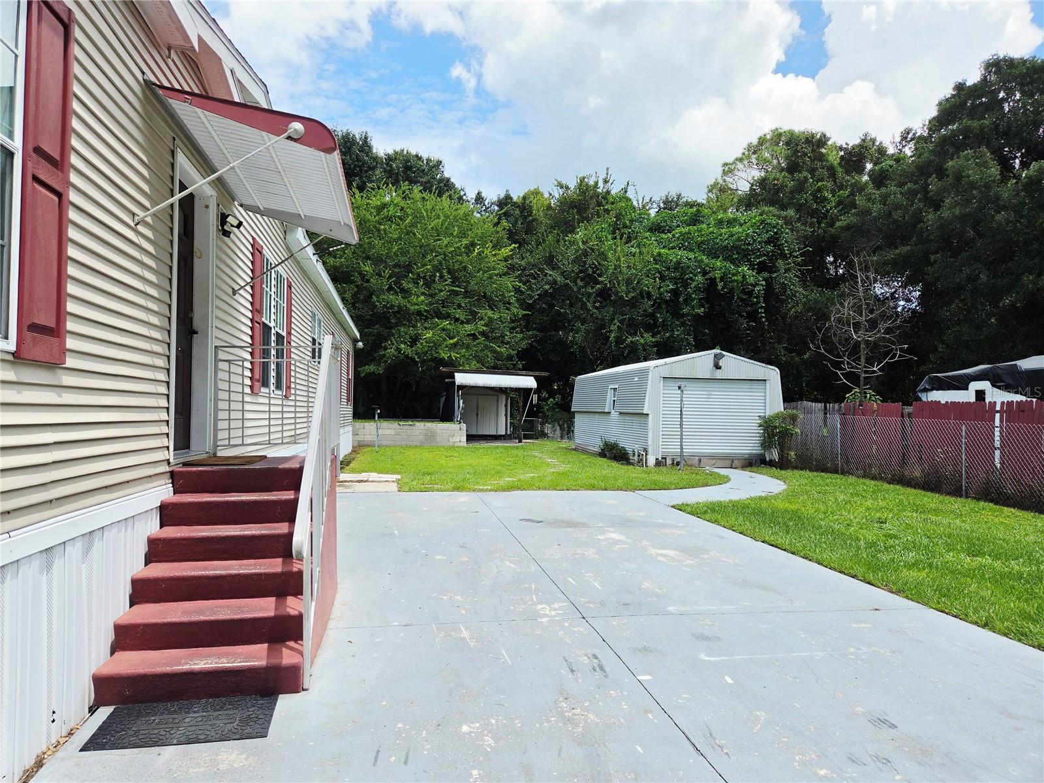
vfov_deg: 58.9
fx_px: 694
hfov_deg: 73.9
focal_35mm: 23
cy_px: 392
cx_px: 522
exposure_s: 1/10000
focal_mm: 5.4
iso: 80
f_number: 1.8
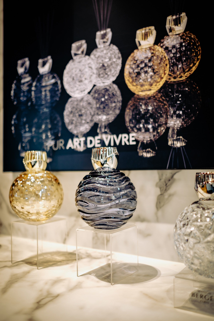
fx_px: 312
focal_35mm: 35
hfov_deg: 37.9
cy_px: 160
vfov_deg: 54.4
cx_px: 107
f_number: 1.4
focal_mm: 23
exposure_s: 1/250
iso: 200
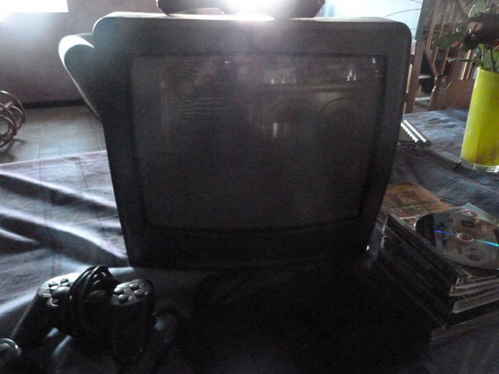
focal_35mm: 25
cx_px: 250
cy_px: 187
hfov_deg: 69.4
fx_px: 360
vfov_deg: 54.9
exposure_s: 1/15
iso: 1600
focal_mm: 4.5
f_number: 2.8
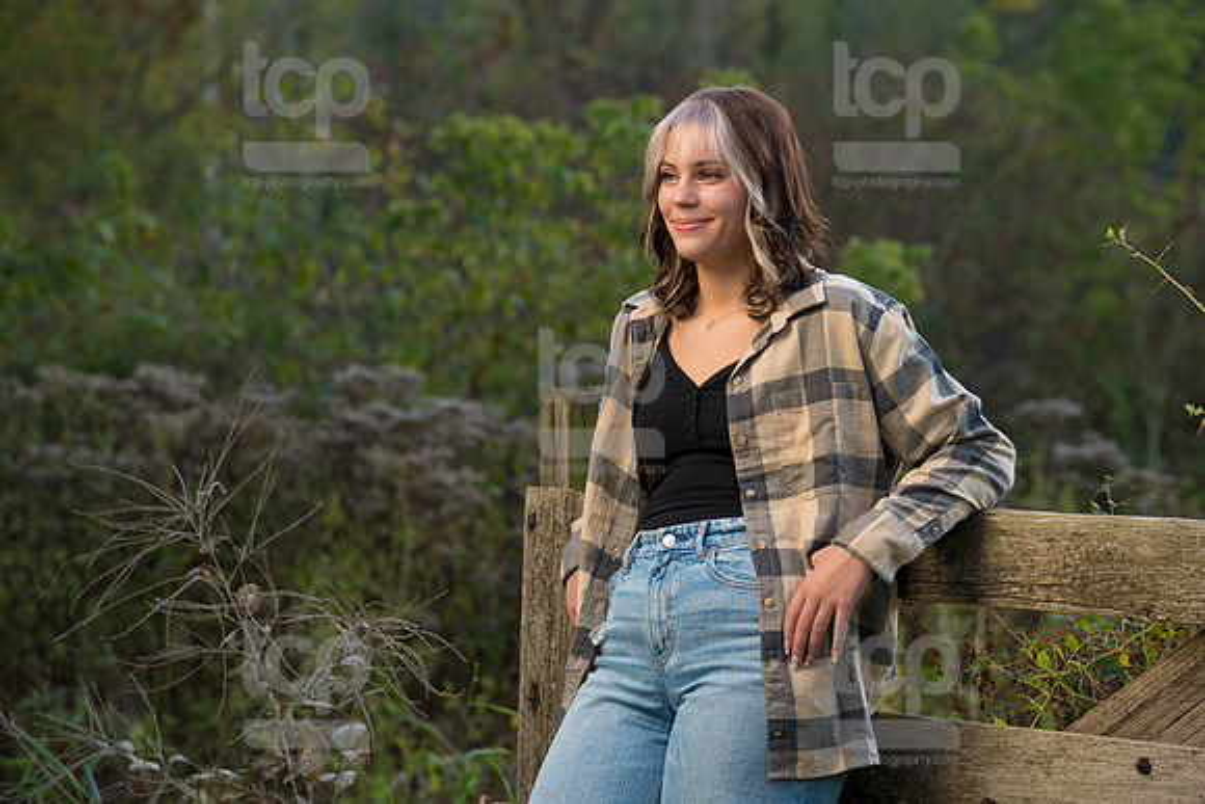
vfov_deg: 10.2
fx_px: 4492
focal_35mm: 134
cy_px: 345
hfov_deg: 15.3
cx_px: 617
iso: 250
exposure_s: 1/250
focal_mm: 112
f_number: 4.5
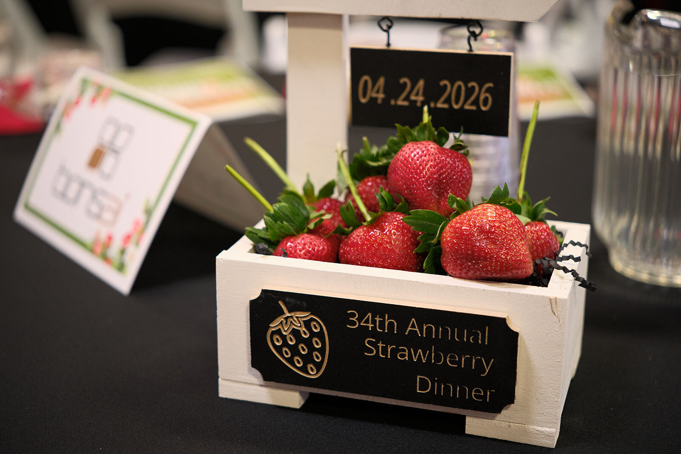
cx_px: 340
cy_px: 227
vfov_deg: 22.6
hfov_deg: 33.4
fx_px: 1135
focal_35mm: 60
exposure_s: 1/125
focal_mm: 40
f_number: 2
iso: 800
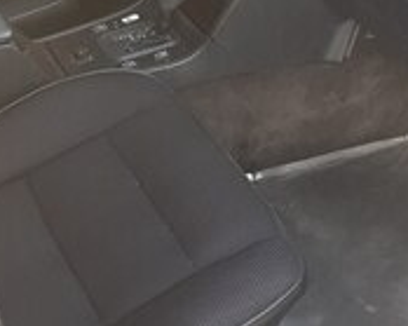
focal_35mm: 78
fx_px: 941
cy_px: -77
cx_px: 159
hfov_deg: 24.4
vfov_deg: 18.5
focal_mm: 3.7
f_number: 1.9
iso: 64
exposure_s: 1/33
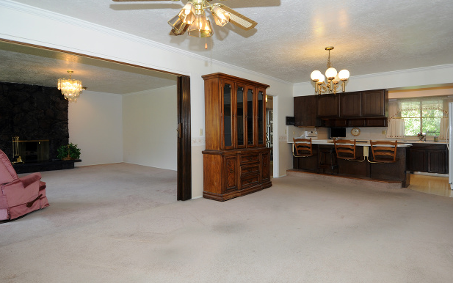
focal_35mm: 19
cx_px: 225
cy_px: 140
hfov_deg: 88.0
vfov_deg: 62.3
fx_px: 235
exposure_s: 1/60
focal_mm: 12
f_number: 4
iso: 200
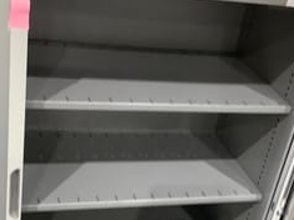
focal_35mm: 66
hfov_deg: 29.4
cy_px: 182
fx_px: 560
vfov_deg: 21.9
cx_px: 170
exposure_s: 1/33
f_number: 2.4
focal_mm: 3.3
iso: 320
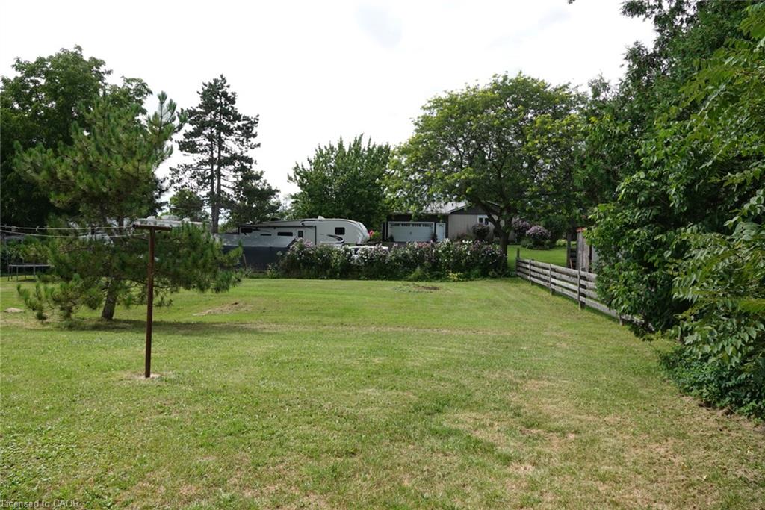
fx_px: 510
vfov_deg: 53.1
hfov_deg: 73.7
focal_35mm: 24
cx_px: 382
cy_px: 255
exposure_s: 1/500
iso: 100
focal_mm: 8.84
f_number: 4
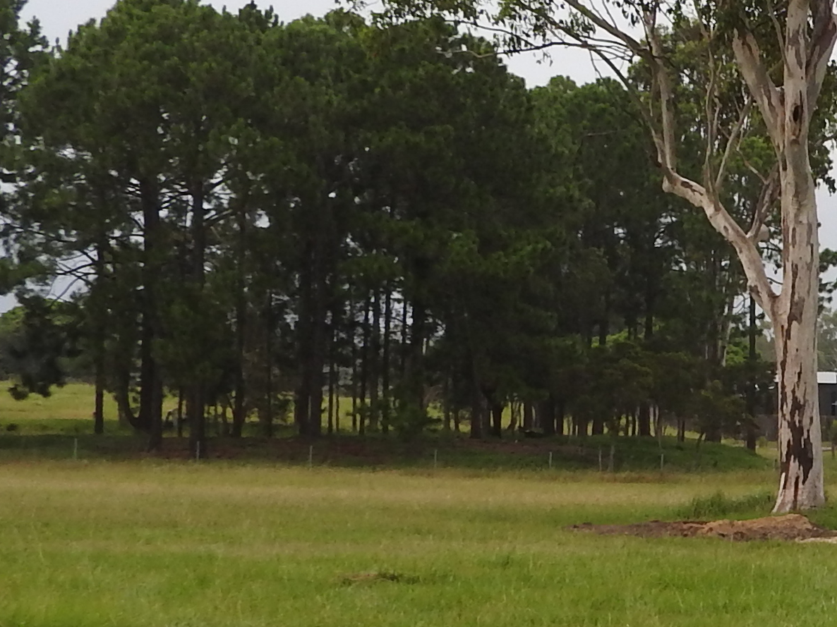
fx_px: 3288
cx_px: 1250
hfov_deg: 13.7
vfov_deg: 10.9
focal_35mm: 136
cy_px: 503
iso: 100
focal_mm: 6.3
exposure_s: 1/60
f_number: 3.8
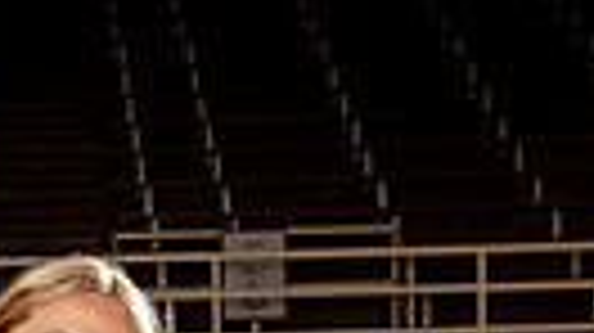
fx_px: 2644
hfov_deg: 12.7
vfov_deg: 6.7
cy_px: 860
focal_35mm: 168
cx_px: 36
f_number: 8
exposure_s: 1/250
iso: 100
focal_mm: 47
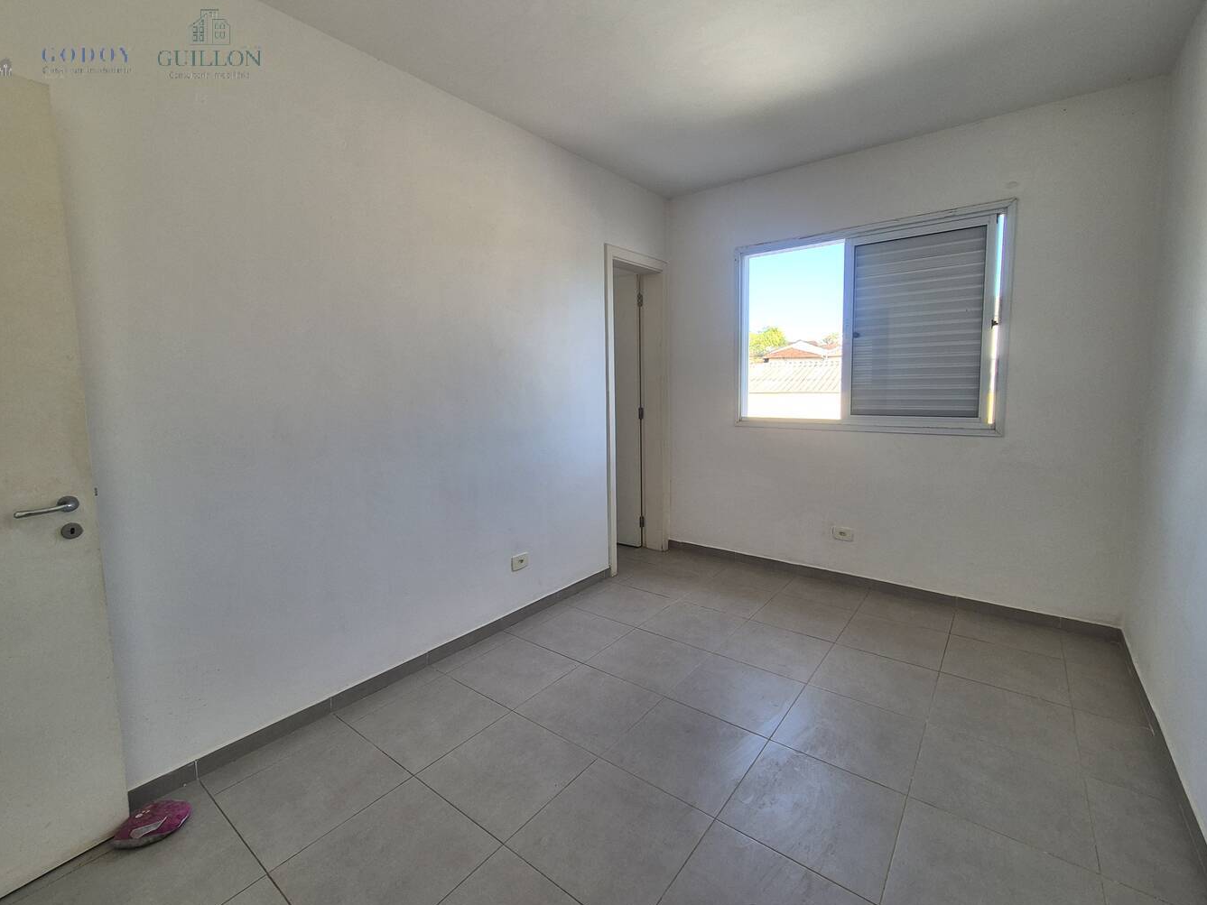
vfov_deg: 85.6
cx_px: 605
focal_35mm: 14
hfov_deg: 102.1
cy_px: 429
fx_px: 488
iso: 50
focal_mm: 2.2
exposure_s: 1/120
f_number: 2.2
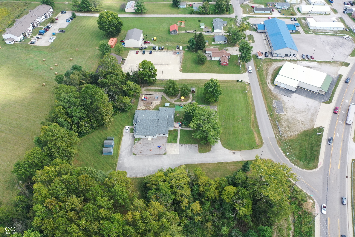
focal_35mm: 28
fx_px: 276
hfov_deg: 65.5
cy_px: 118
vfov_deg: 46.4
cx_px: 178
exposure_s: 1/1600
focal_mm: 10.26
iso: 400
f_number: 3.2
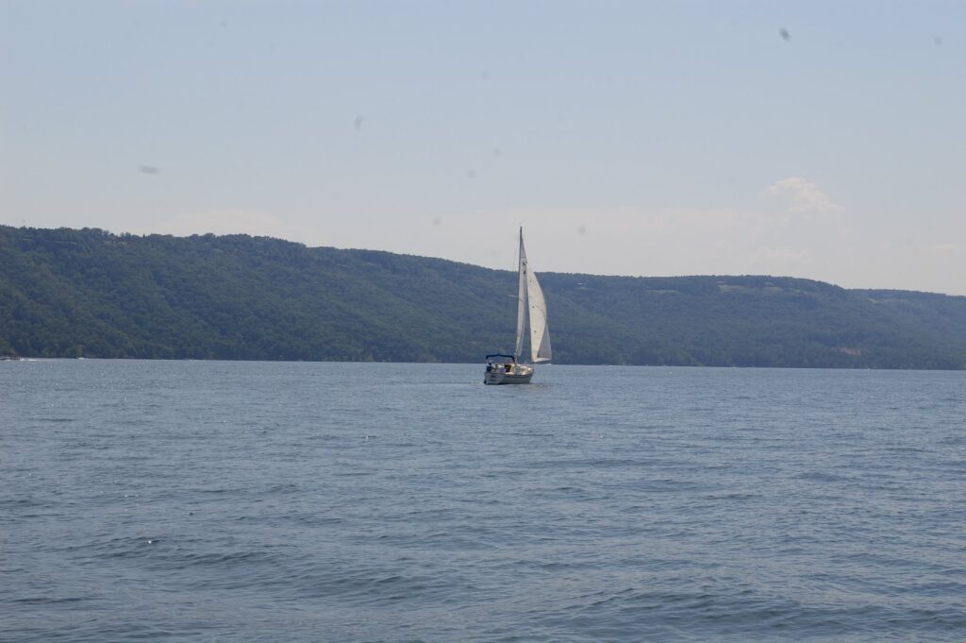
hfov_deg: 24.6
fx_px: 2212
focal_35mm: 82
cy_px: 322
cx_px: 483
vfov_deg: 16.5
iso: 200
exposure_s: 1/350
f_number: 13
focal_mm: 55
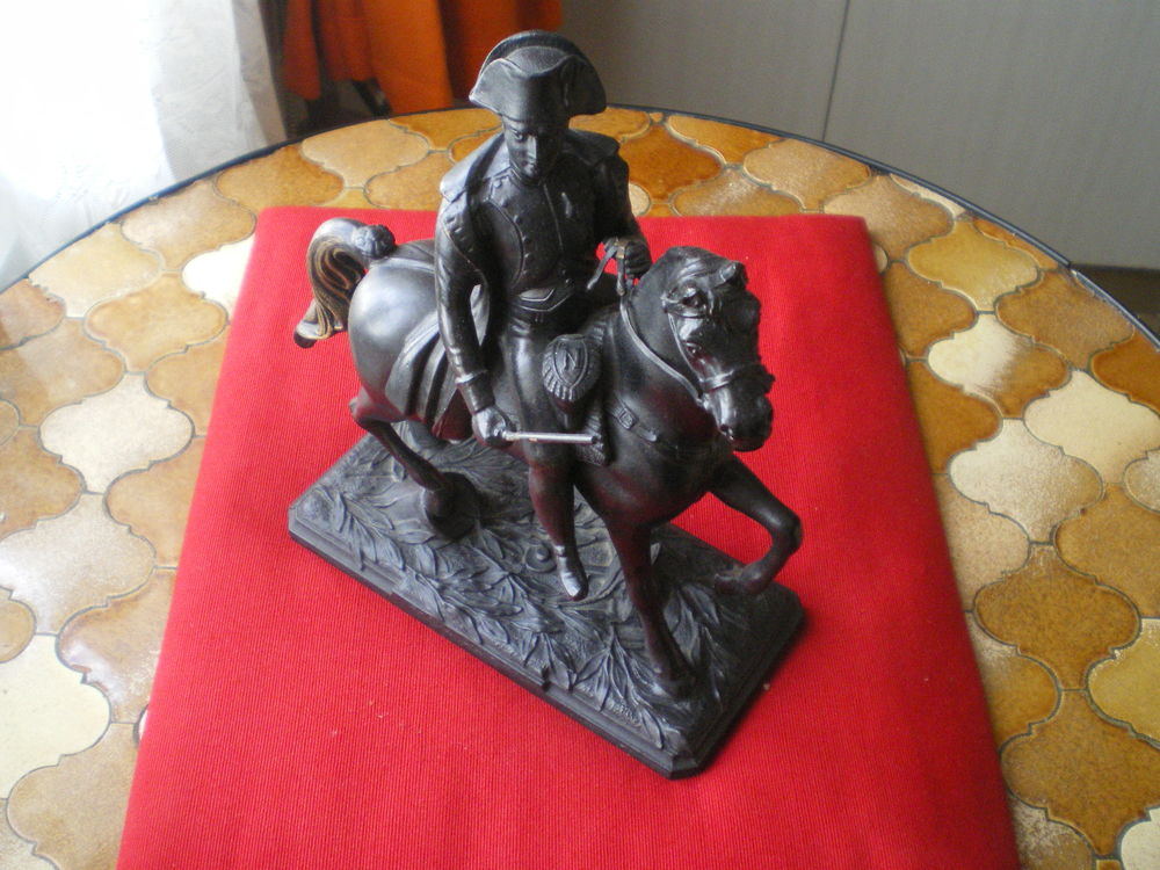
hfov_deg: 49.0
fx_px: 1273
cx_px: 580
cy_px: 435
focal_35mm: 38
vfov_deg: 37.7
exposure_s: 1/40
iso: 400
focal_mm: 6.3
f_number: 3.1
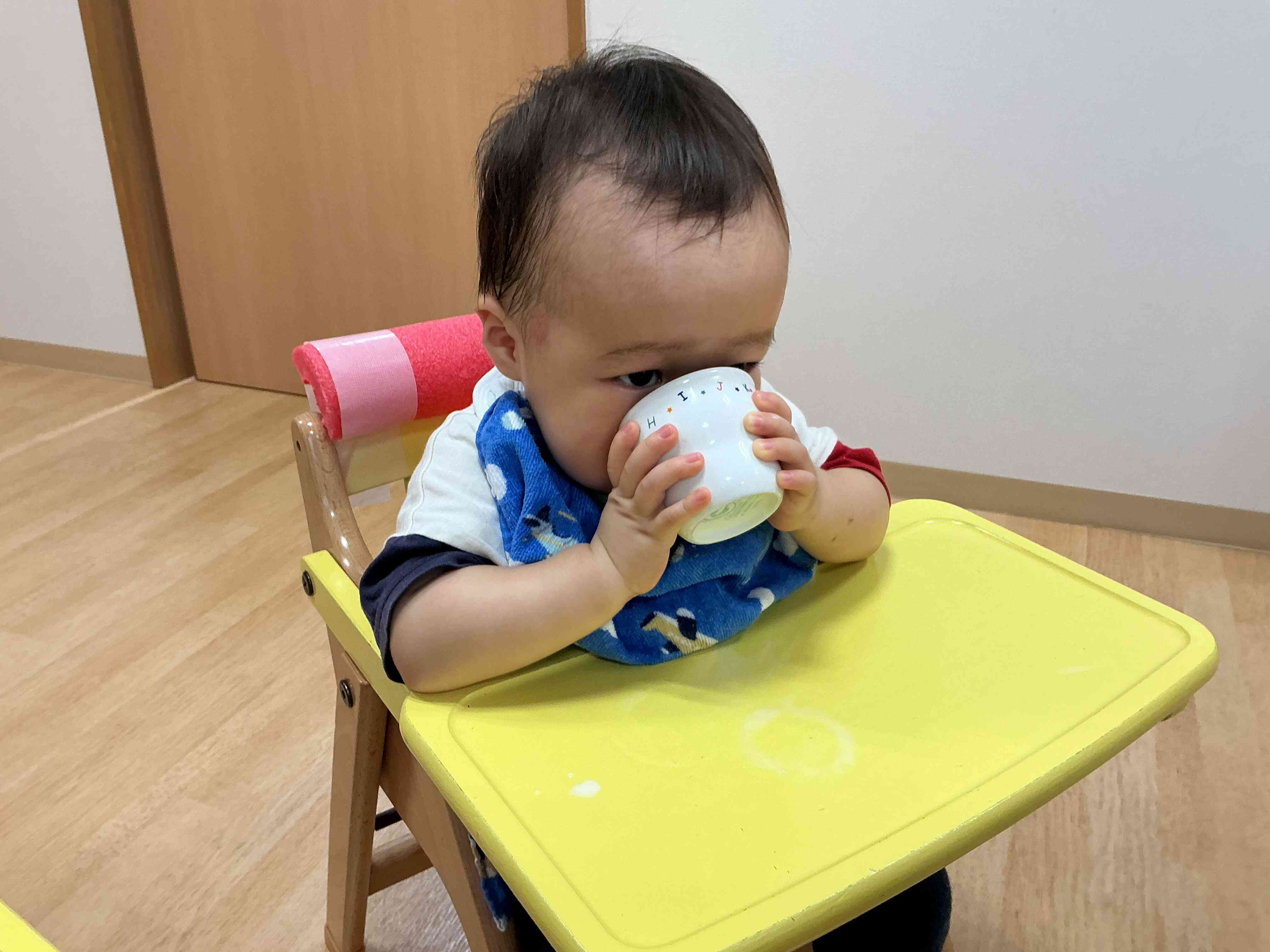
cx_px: 635
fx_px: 1064
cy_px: 476
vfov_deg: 48.2
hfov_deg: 61.7
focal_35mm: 29
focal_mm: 3
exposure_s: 1/120
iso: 50
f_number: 1.8
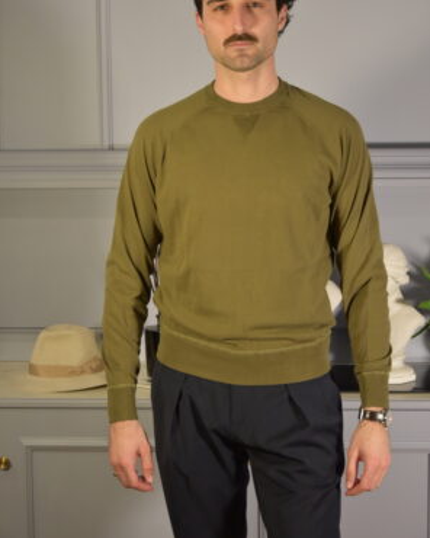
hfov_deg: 17.3
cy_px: 222
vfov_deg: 21.5
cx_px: 216
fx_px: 1416
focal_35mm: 89
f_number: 5
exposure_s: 1/30
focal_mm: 52
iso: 720
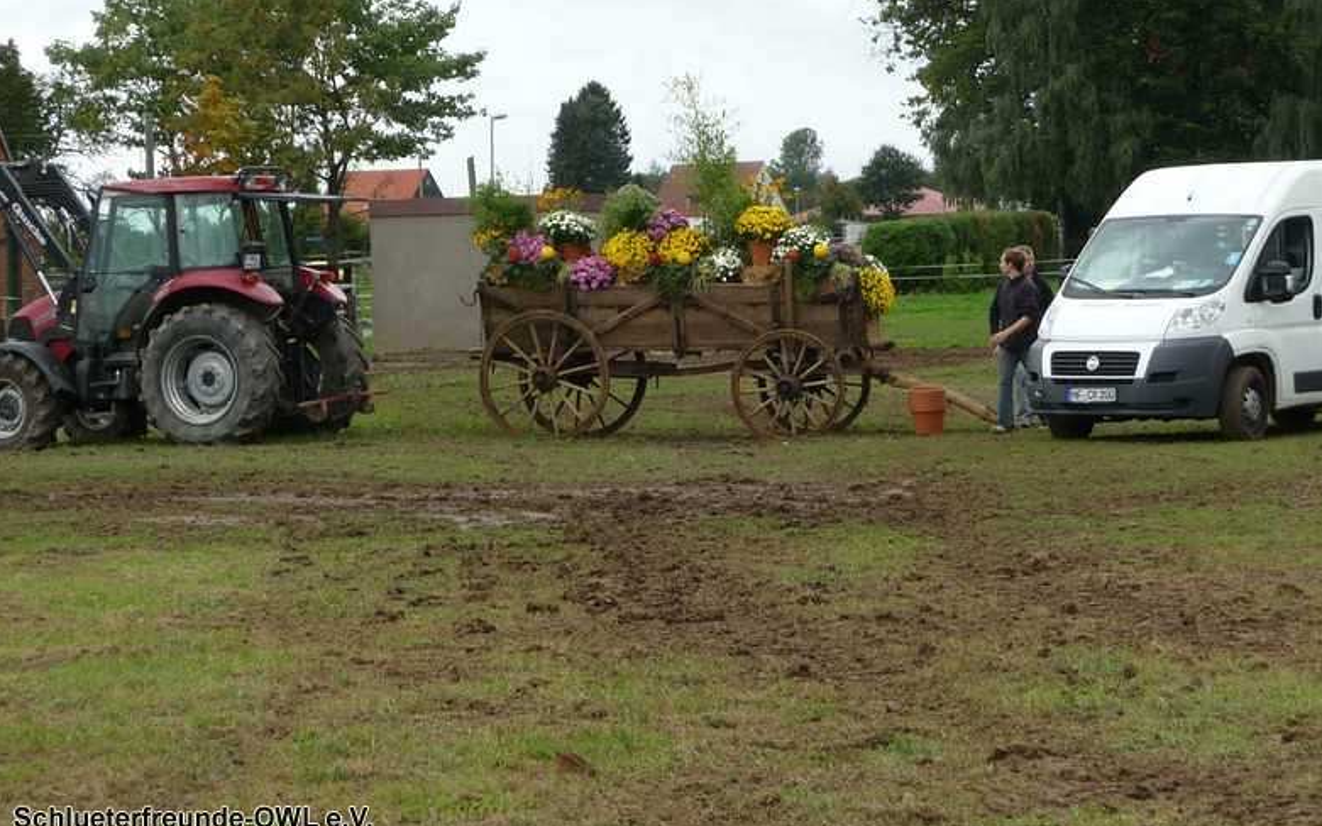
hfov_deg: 13.7
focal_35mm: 153
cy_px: 340
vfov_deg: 8.6
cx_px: 672
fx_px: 5512
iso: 100
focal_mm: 24.1
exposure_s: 1/250
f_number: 4.8
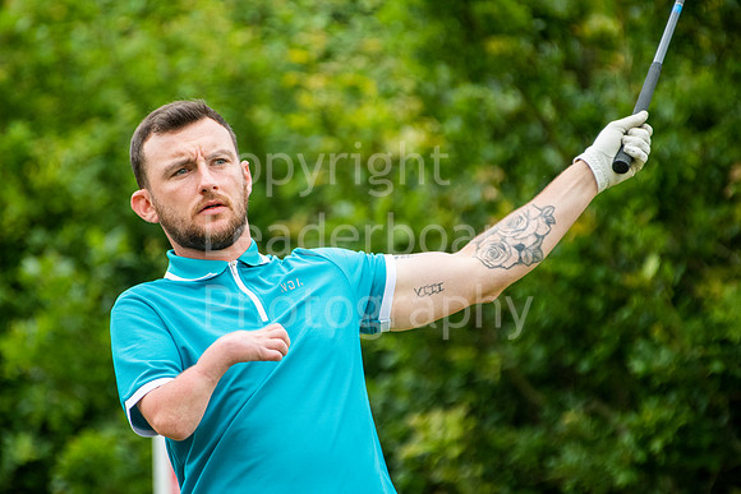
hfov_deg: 2.7
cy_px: 247
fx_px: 15440
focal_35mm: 750
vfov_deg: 1.8
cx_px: 370
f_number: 5.6
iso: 1250
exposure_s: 1/1250
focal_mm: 500
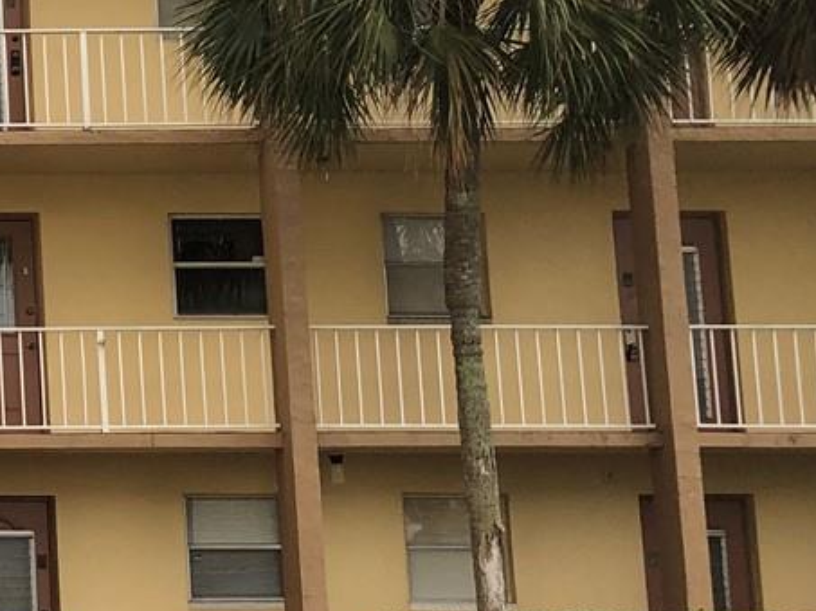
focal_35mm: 99
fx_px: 2332
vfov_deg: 14.9
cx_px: -605
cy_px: 213
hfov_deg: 16.8
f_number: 1.8
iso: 20
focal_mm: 3.99
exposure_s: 1/260
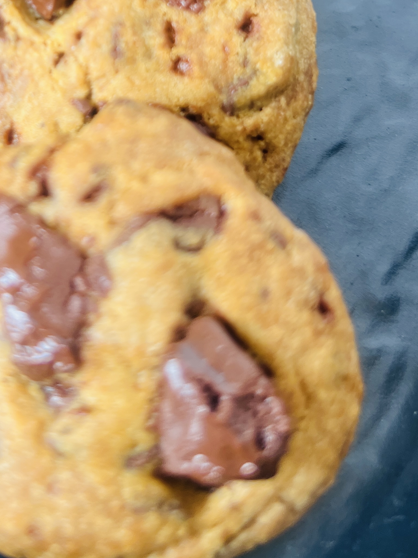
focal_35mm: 51
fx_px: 821
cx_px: 72
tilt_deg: -55.6
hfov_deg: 27.9
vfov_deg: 34.9
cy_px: 33
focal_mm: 5.7
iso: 40
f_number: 1.5
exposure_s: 1/152
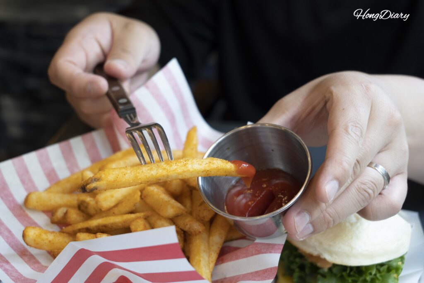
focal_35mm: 60
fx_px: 707
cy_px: 142
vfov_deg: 22.6
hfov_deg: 33.4
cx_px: 212
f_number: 5.6
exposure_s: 1/60
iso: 640
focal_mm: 60
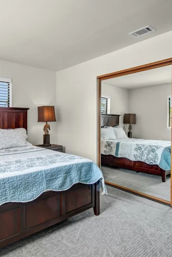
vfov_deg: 76.1
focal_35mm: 23
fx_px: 165
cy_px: 126
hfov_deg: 54.7
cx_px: 67
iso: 400
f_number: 8
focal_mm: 10
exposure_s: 1/30
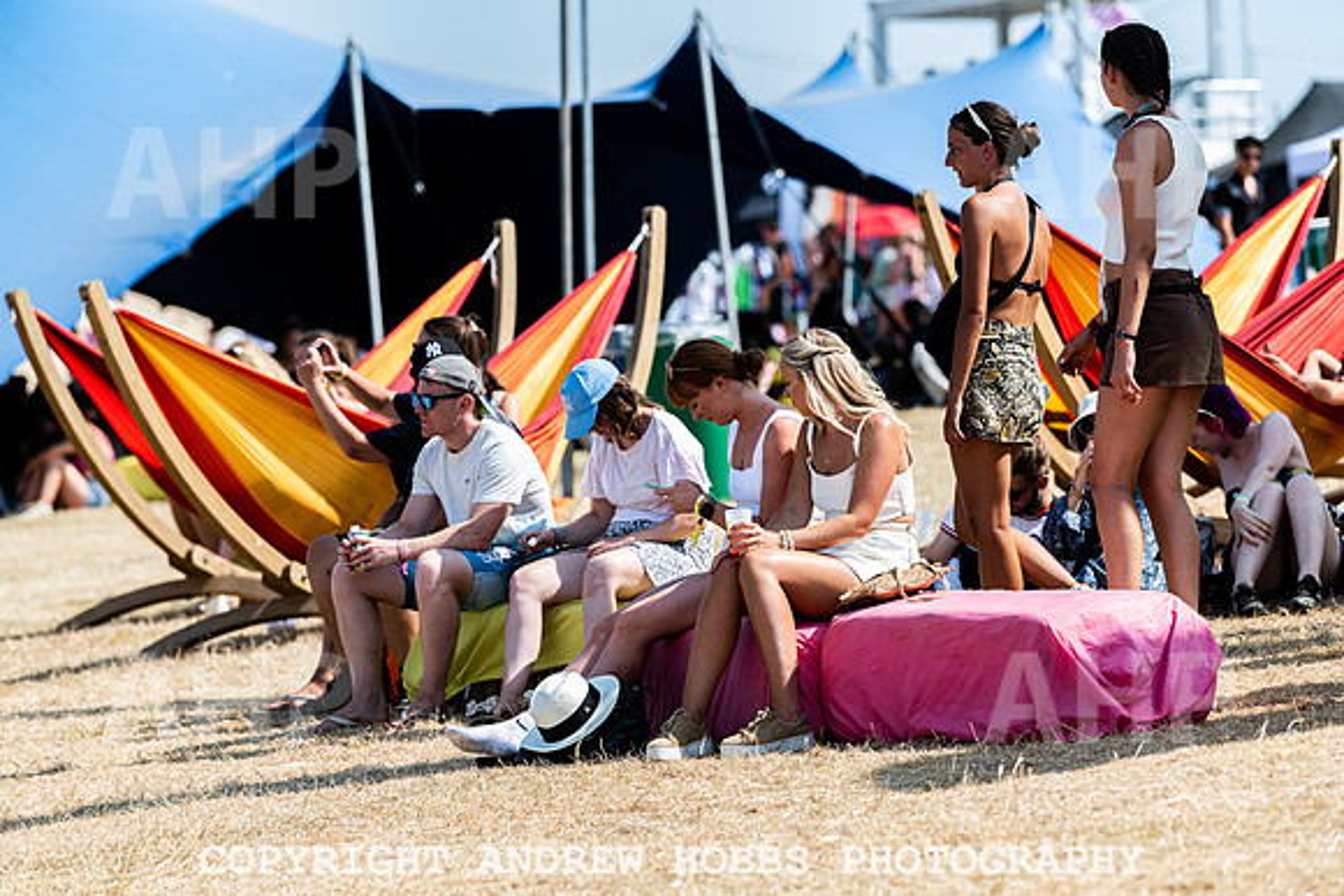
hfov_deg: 10.3
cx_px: 672
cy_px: 448
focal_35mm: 200
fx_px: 7468
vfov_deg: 6.9
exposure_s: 1/2500
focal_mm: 200
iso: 320
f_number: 4.5
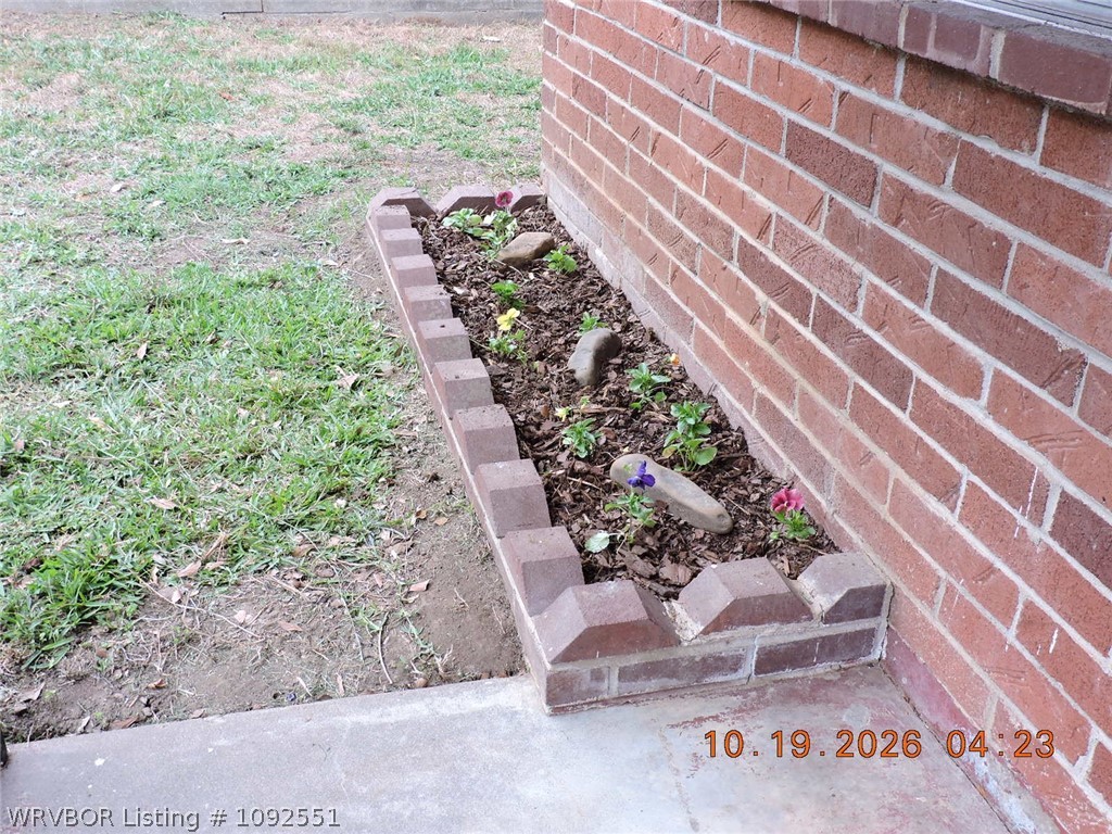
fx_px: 1124
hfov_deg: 52.6
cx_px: 556
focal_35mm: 35
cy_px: 417
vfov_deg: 40.7
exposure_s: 1/60
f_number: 3.3
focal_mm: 6.2
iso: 100
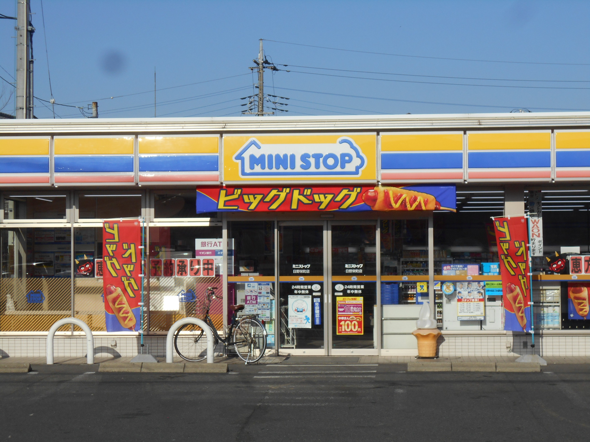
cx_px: 295
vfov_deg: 17.2
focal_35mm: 86
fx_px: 1466
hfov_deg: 22.8
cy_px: 221
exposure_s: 1/640
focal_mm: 15.4
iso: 80
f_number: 6.3
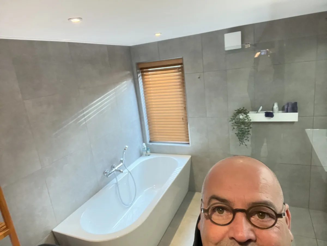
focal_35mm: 23
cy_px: 123
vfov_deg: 58.9
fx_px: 217
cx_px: 164
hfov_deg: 73.9
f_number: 2.2
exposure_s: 1/46
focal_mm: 2.71
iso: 400
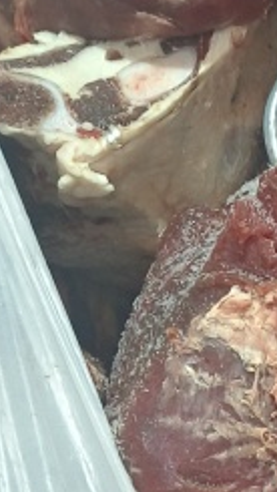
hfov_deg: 9.7
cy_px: 748
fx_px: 1422
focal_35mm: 109
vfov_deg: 17.5
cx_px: 680
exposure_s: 1/50
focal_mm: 5.56
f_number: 1.88
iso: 778
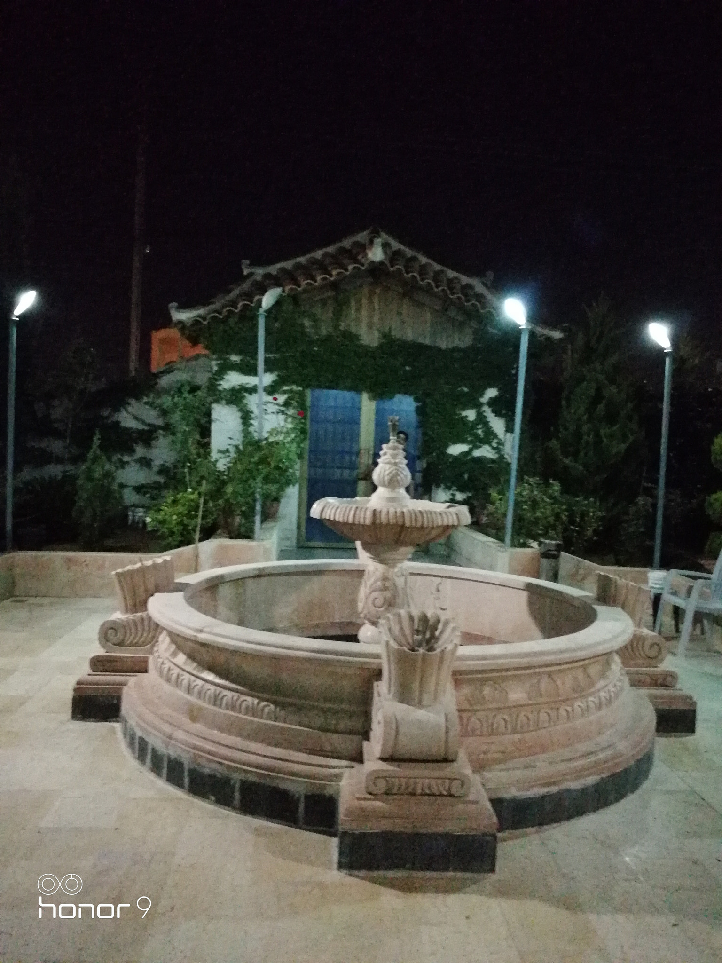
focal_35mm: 27
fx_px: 751
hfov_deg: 51.4
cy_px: 482
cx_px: 361
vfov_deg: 65.3
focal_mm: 3.95
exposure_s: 1/16.7
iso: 3200
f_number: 2.2
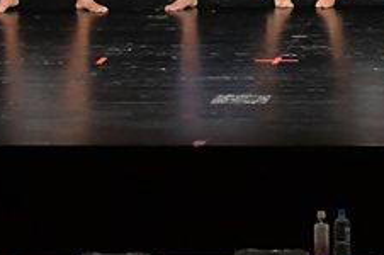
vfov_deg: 3.2
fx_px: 4495
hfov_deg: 4.9
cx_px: 307
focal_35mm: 422
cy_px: -156
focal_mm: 82
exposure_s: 1/400
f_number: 5.6
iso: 3200
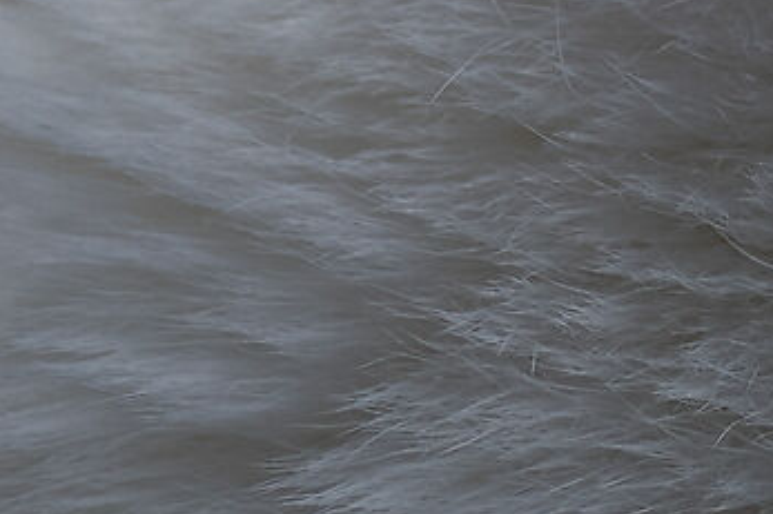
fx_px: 34745
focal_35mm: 1619
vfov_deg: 0.8
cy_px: -995
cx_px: 1905
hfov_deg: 1.3
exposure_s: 1/100
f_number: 5
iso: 200
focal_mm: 156.1
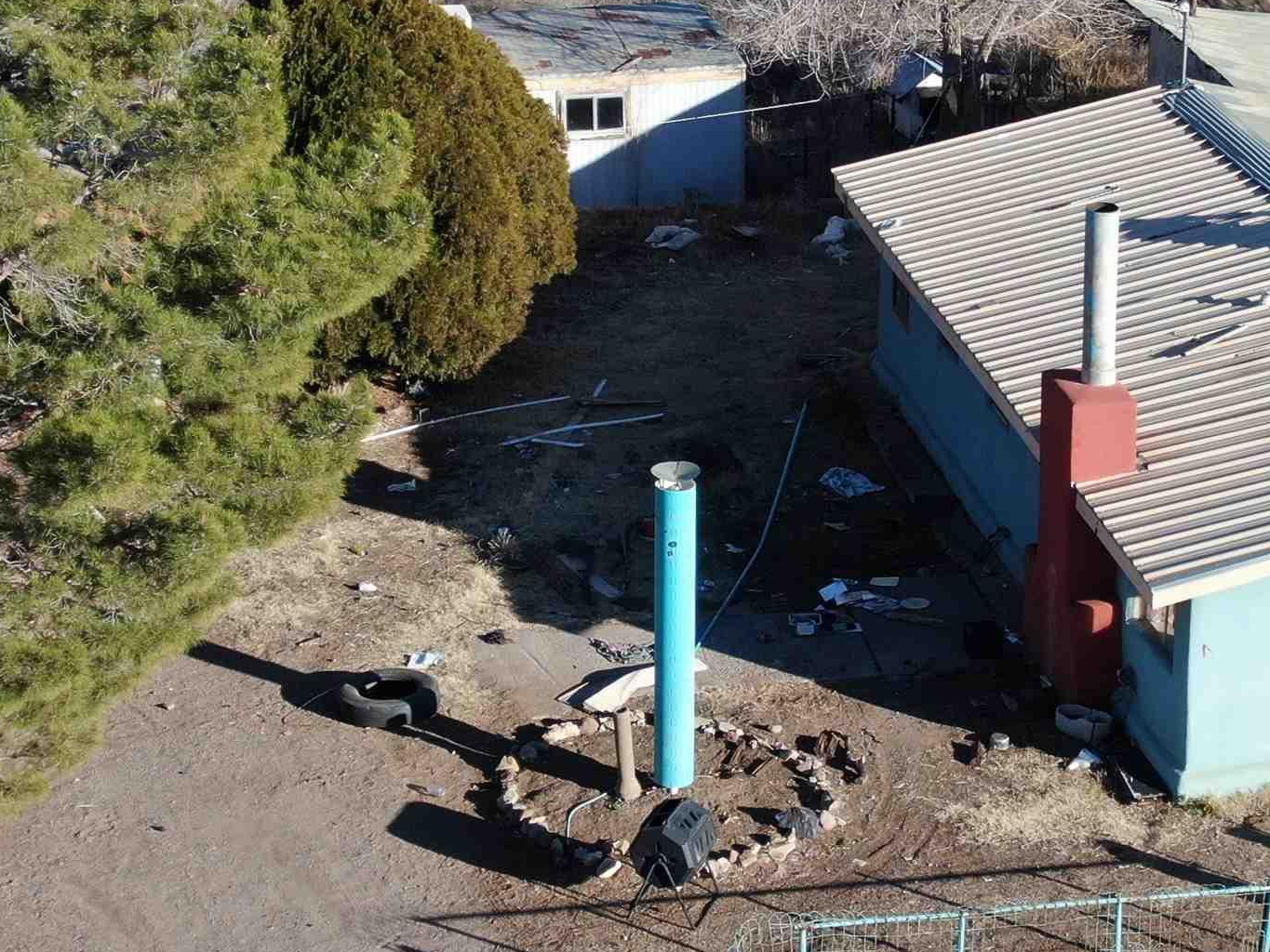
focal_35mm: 99
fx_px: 3632
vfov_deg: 14.9
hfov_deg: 19.8
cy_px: 451
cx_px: 742
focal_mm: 7.71
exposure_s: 1/500
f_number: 3.6
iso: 100
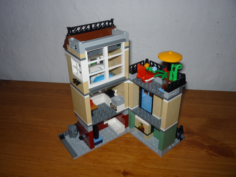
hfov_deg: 56.8
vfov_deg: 44.2
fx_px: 218
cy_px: 88
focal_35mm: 32
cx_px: 118
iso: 100
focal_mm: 5.2
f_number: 4
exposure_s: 1/30
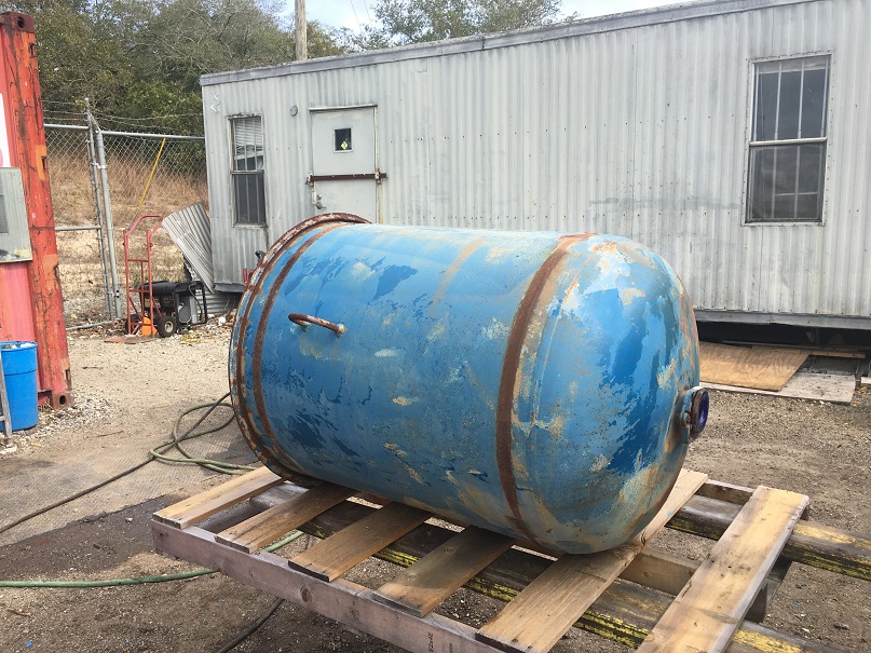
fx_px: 730
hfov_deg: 61.7
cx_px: 436
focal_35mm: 29
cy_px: 326
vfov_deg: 48.2
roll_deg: +2.0
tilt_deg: -8.2
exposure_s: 1/625
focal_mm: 4.15
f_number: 2.2
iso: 25
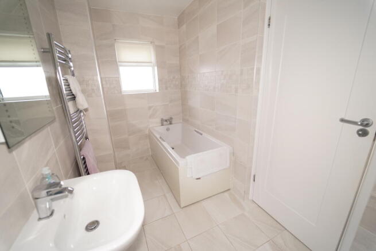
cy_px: 126
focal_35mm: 14
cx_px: 188
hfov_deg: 104.2
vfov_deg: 81.2
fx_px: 146
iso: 500
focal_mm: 14
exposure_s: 1/60
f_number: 2.8
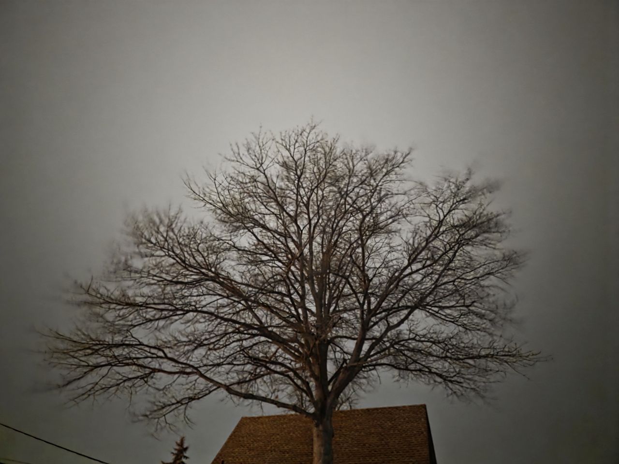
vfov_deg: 58.9
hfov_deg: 73.9
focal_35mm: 23
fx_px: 411
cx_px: 310
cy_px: 232
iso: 4000
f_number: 1.7
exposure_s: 1/4
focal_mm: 6.3
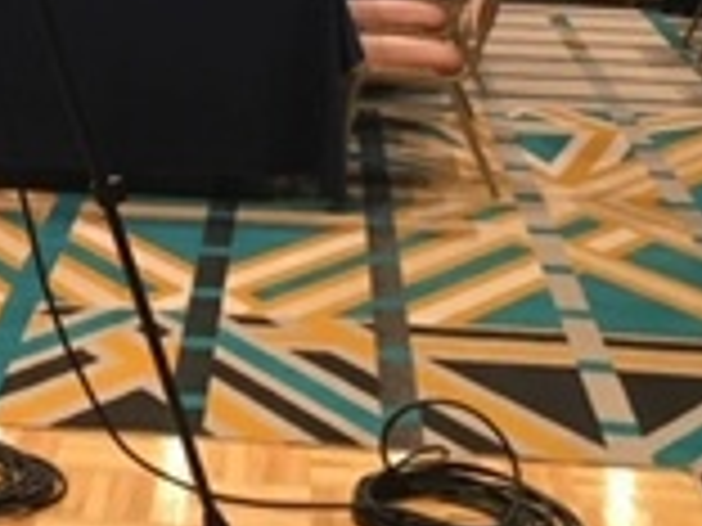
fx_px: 2413
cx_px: -14
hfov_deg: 16.2
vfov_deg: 11.8
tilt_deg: -0.4
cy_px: -292
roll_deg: -1.1
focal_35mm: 119
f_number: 2.2
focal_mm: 4.15
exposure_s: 1/17
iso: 200
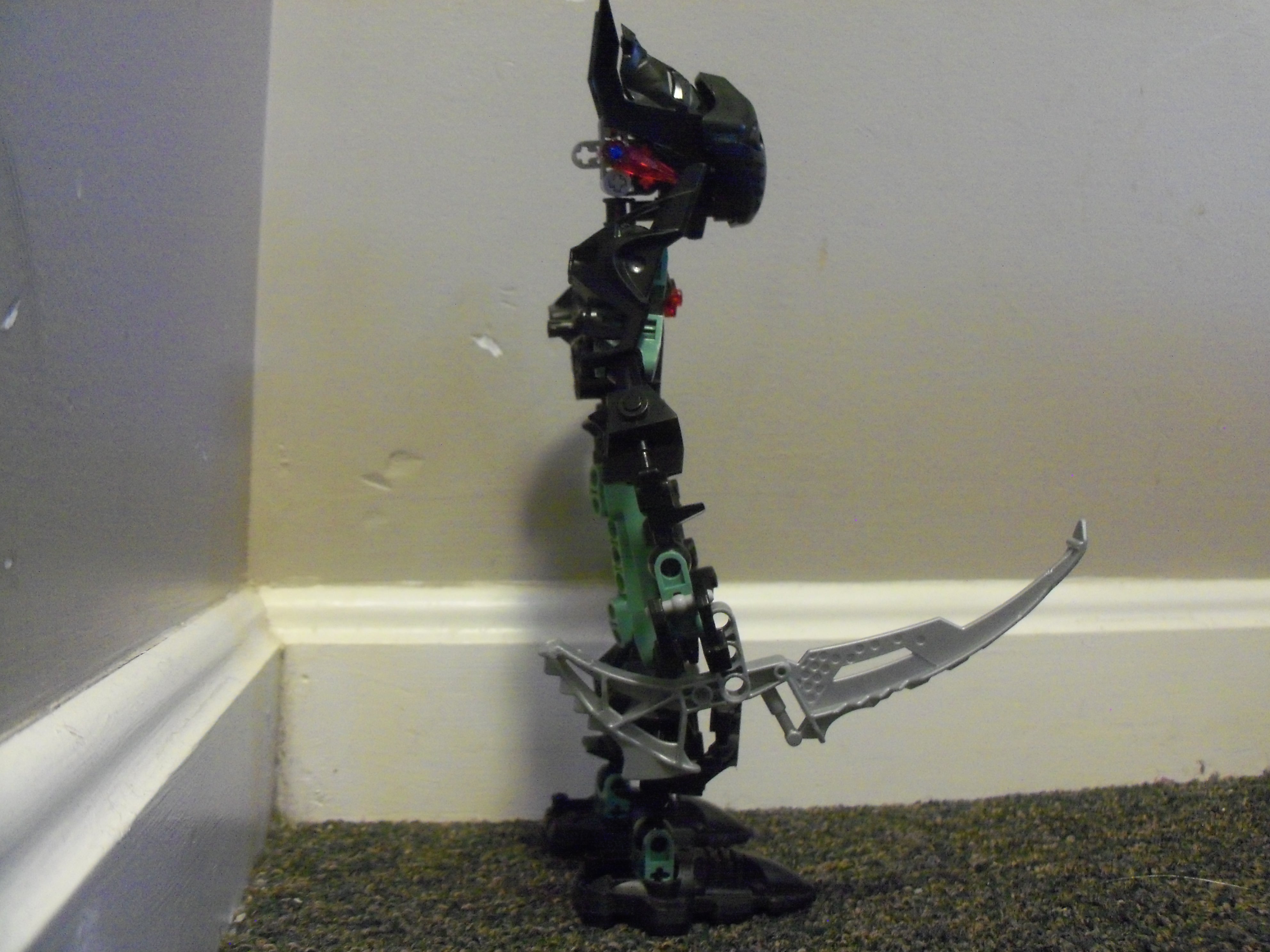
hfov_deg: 52.6
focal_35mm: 35
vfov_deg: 40.7
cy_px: 476
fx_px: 1284
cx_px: 635
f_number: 3
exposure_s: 1/3.2
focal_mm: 6.3
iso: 400
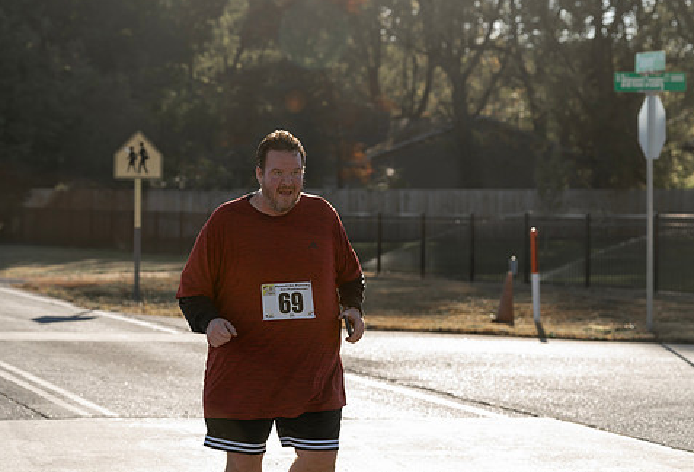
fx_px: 2269
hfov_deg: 17.4
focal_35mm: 117
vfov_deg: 11.9
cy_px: 182
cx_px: 282
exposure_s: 1/500
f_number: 3.5
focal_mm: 78
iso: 80
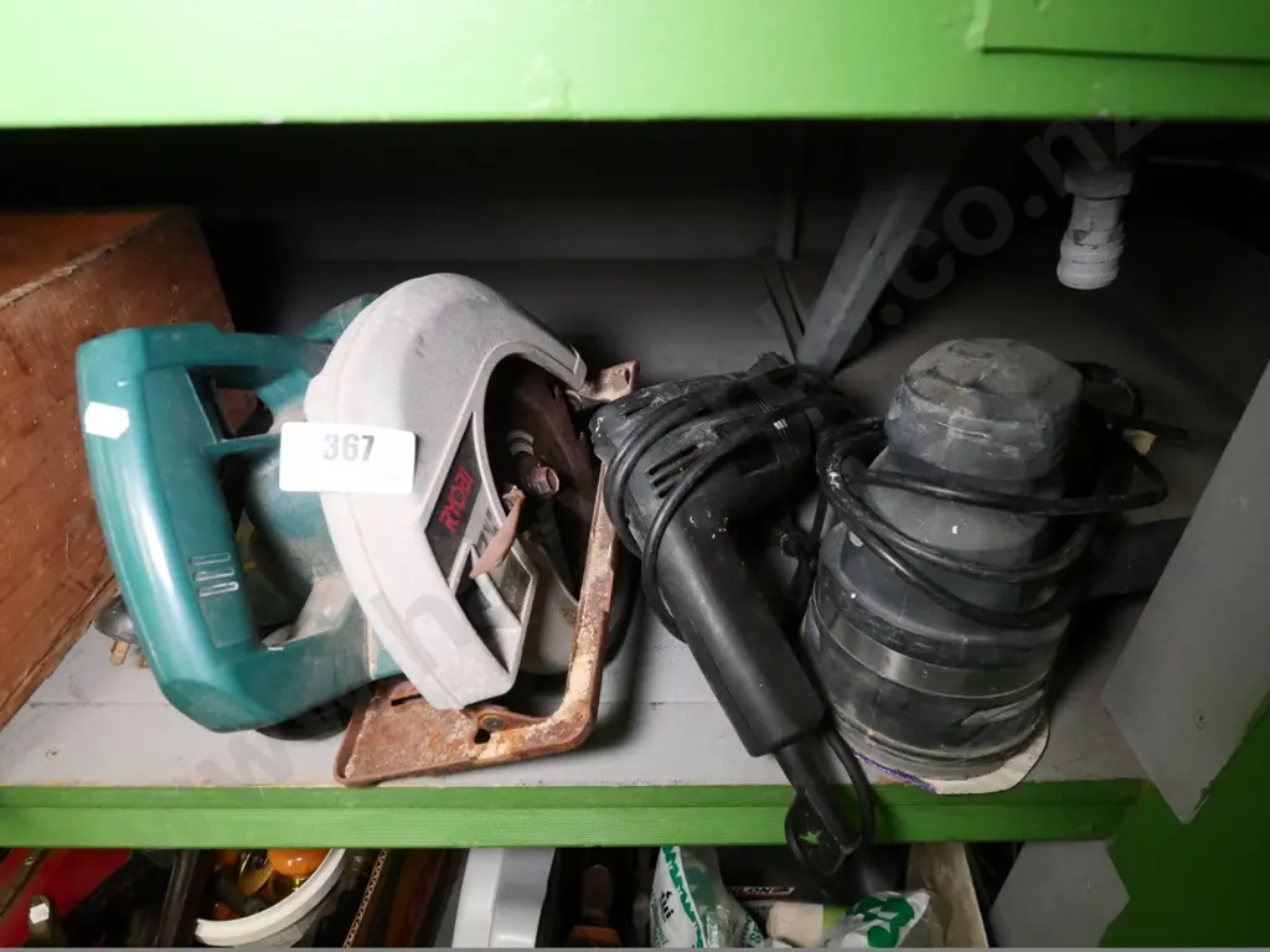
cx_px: 635
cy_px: 476
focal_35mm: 20
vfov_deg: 66.0
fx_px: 734
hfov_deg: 81.7
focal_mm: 10
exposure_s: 1/250
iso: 3200
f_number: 4.5
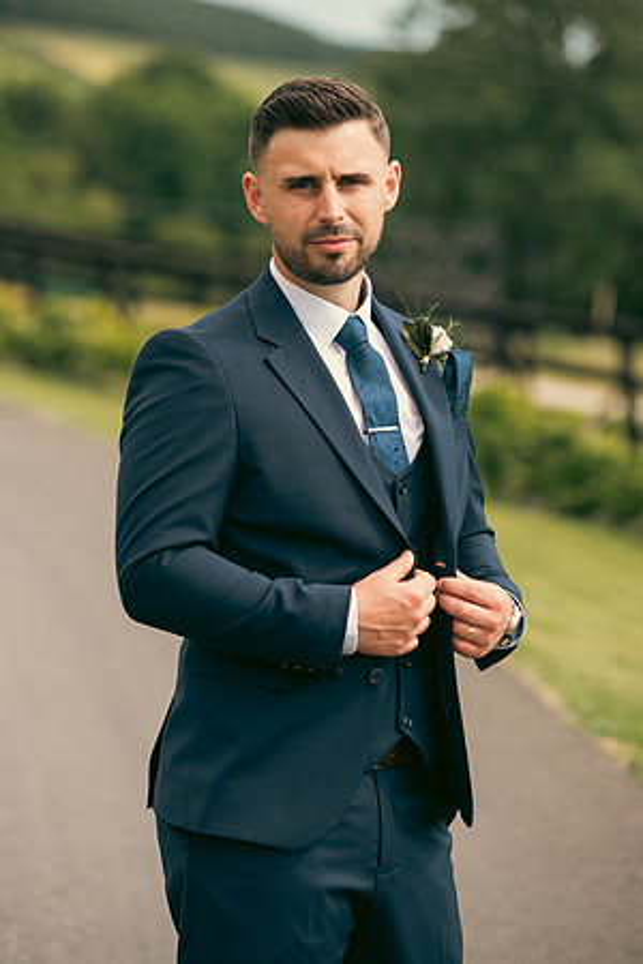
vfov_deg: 15.2
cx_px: 322
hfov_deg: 10.2
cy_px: 482
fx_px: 3617
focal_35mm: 135
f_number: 3.5
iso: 80
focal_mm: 135
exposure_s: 1/320
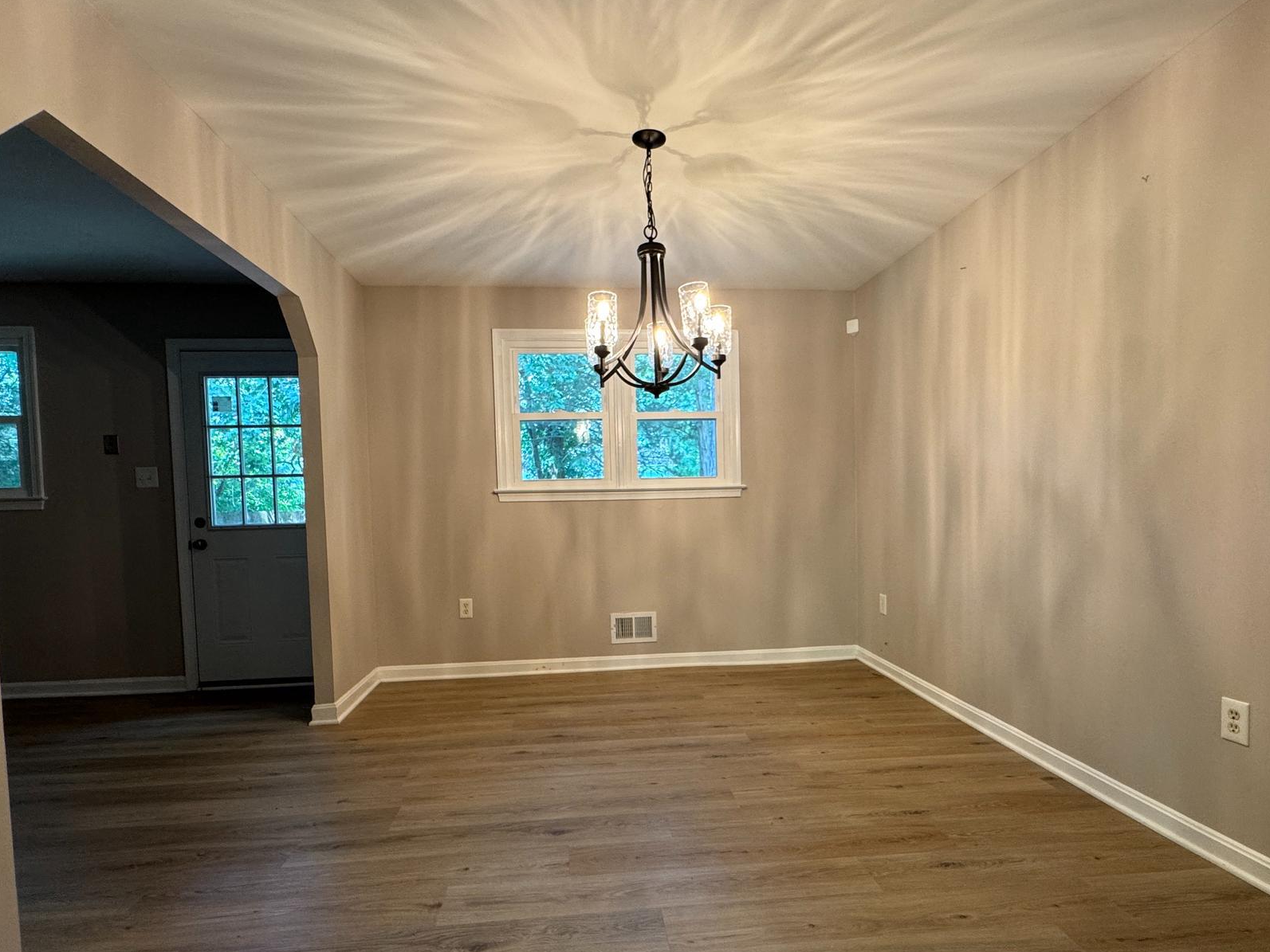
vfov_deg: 71.2
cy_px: 543
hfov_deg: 87.8
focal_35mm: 18
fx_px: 660
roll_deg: +0.9
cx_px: 635
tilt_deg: -4.1
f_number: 2.2
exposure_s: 1/60
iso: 160
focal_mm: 2.22
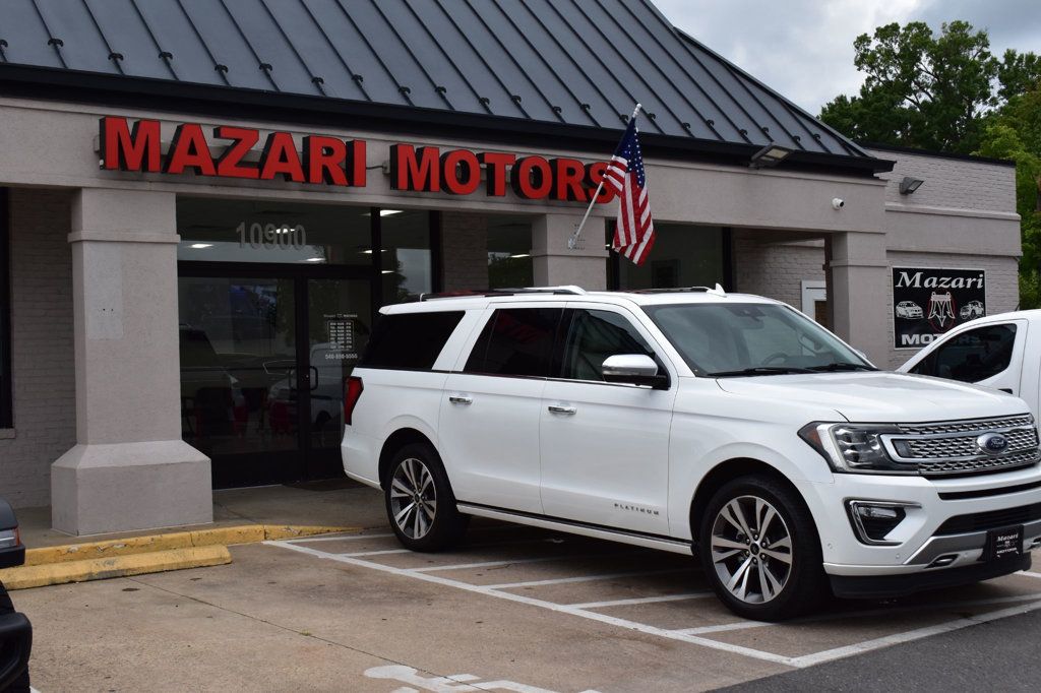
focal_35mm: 48
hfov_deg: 41.1
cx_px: 520
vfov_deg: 28.1
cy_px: 346
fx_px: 1387
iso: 400
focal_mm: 32
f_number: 11
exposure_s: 1/400
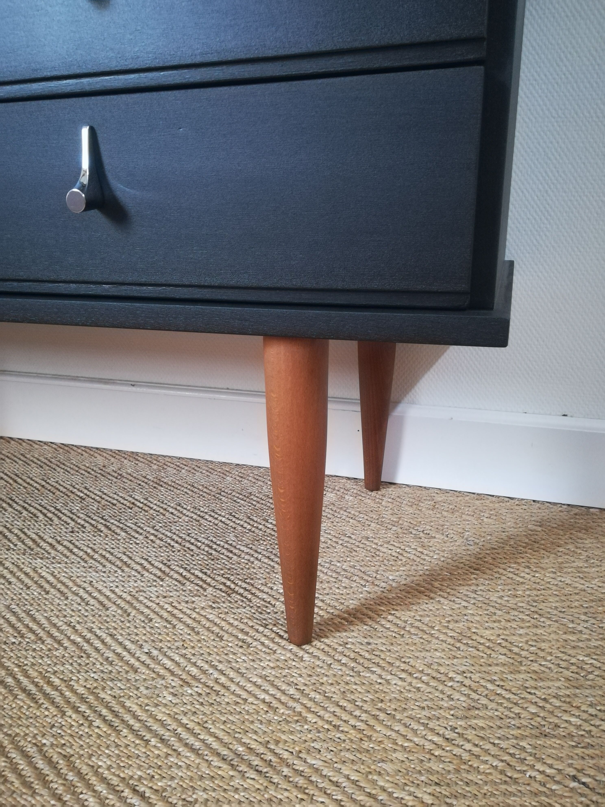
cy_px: 404
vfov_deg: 67.3
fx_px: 606
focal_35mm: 26
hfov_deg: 53.1
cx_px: 302
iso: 800
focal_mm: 3.83
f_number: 2.2
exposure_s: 1/14.3
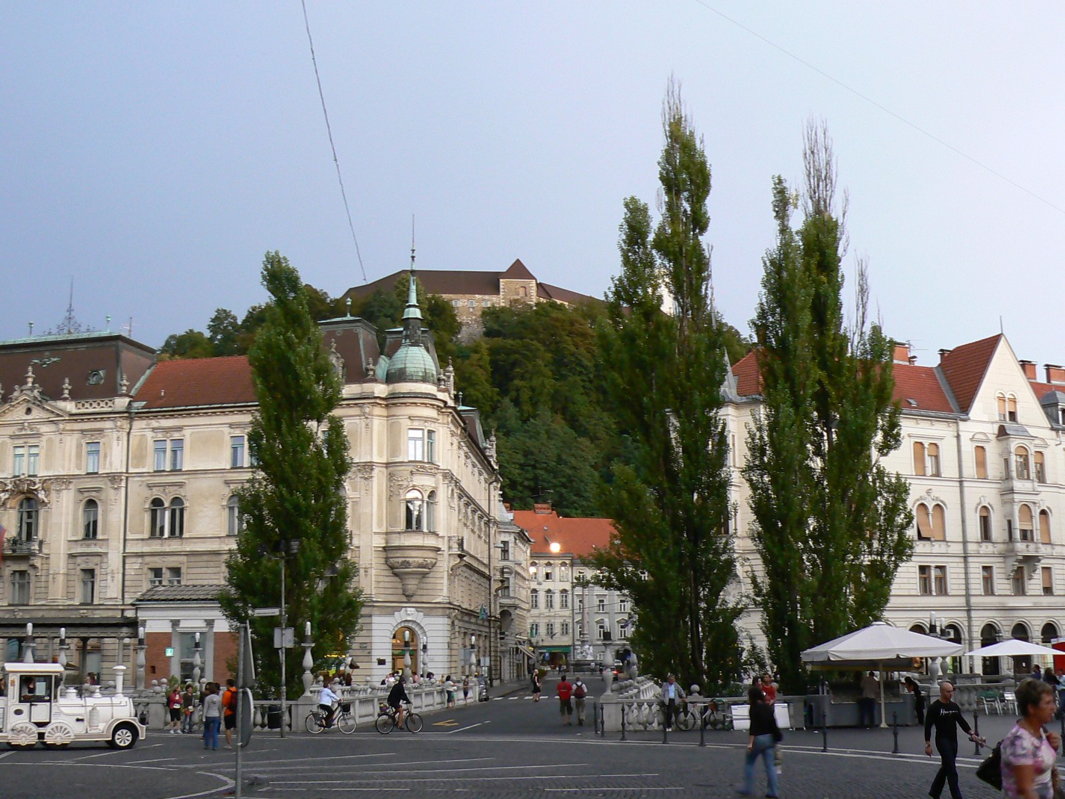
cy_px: 400
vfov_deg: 33.6
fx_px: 1323
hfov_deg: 43.9
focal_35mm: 43
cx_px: 532
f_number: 2.8
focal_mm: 6
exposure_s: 1/30
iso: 125
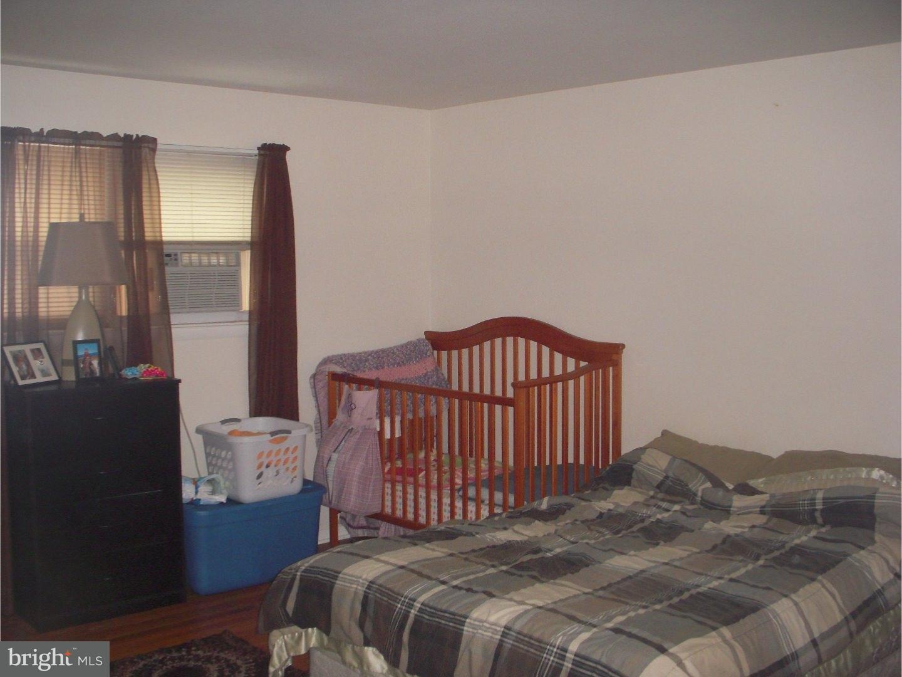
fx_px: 990
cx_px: 451
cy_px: 338
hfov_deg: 49.0
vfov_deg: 37.7
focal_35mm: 38
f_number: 3.3
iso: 320
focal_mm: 6.3
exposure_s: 1/100
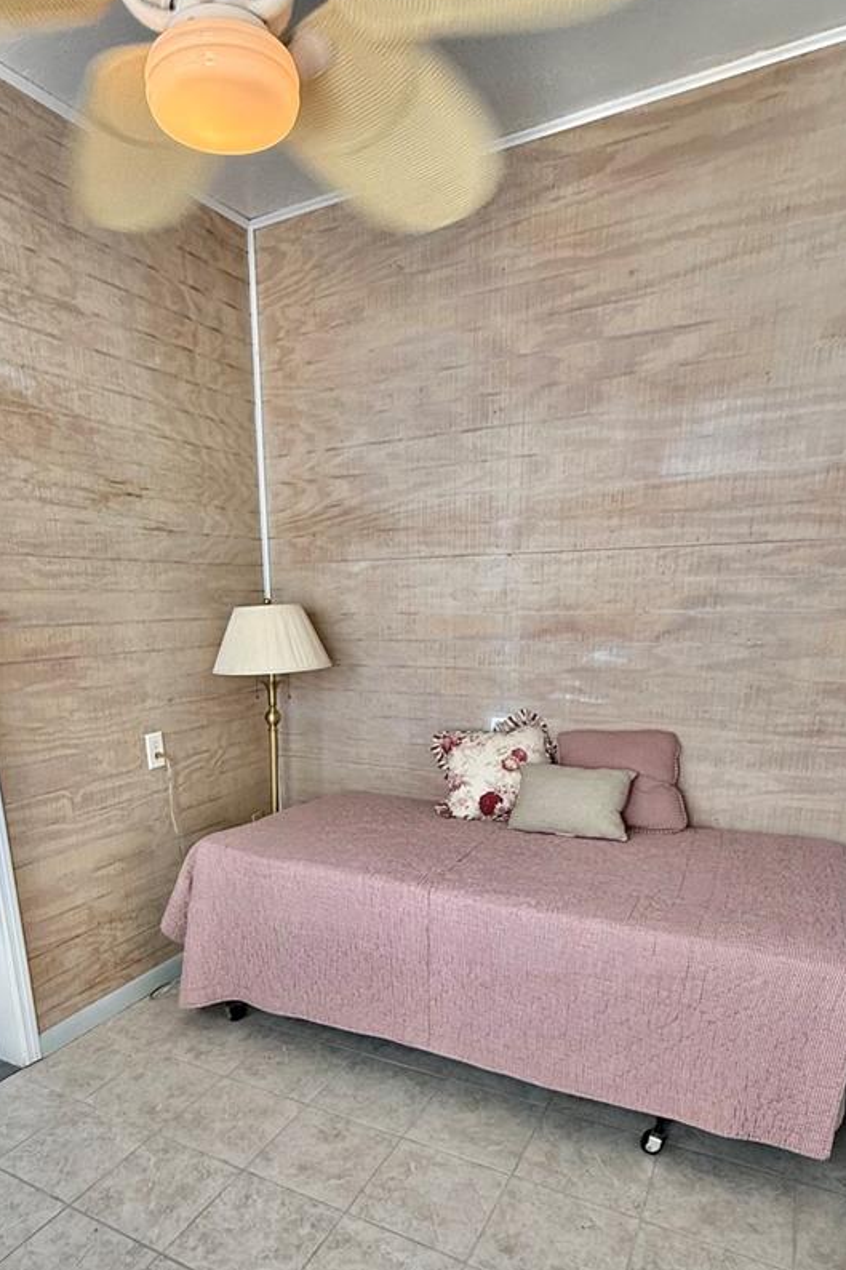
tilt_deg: -17.4
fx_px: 776
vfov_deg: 76.4
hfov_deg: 56.7
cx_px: 331
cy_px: 833
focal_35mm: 22
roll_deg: +0.8
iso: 200
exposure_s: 1/60
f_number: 2.2
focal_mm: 2.22
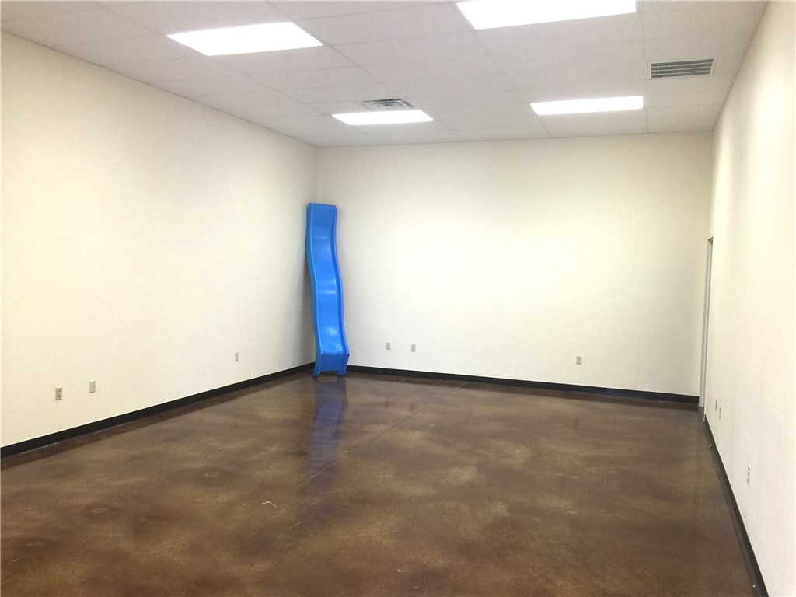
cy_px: 298
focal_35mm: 29
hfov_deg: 61.7
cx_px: 398
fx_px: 667
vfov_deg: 48.2
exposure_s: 1/30
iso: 40
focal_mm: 4.15
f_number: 2.2
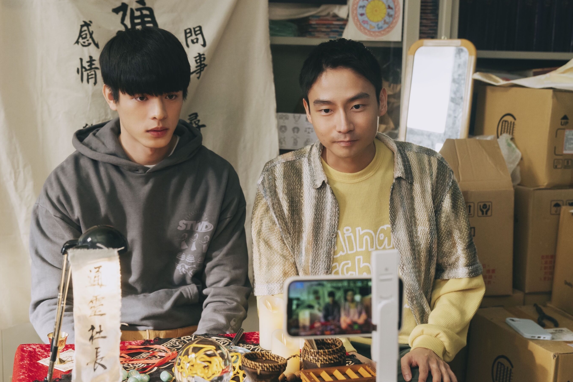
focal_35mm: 49
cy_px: 192
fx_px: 780
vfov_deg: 27.5
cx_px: 254
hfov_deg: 40.3
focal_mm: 43
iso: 1600
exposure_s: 1/125
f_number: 4
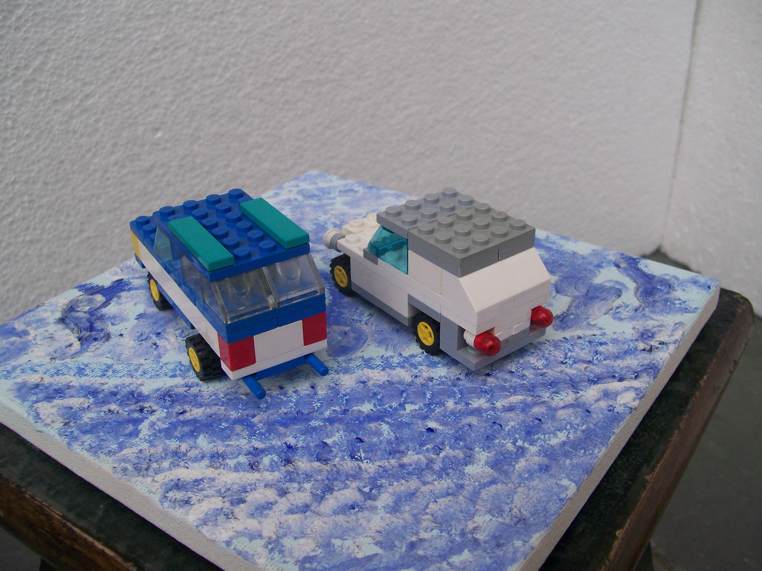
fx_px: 792
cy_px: 286
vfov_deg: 39.7
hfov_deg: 51.4
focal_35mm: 36
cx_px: 381
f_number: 2.7
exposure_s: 1/451
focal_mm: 6
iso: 80
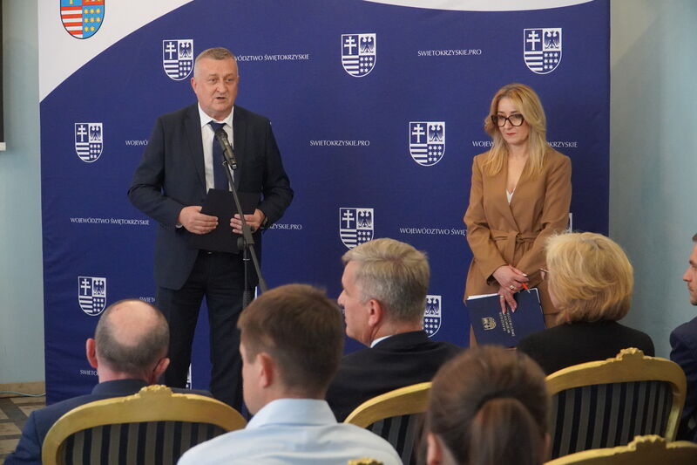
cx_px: 348
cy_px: 232
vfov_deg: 21.1
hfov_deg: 31.2
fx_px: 1248
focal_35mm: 64
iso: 6400
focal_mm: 43
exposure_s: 1/125
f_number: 4
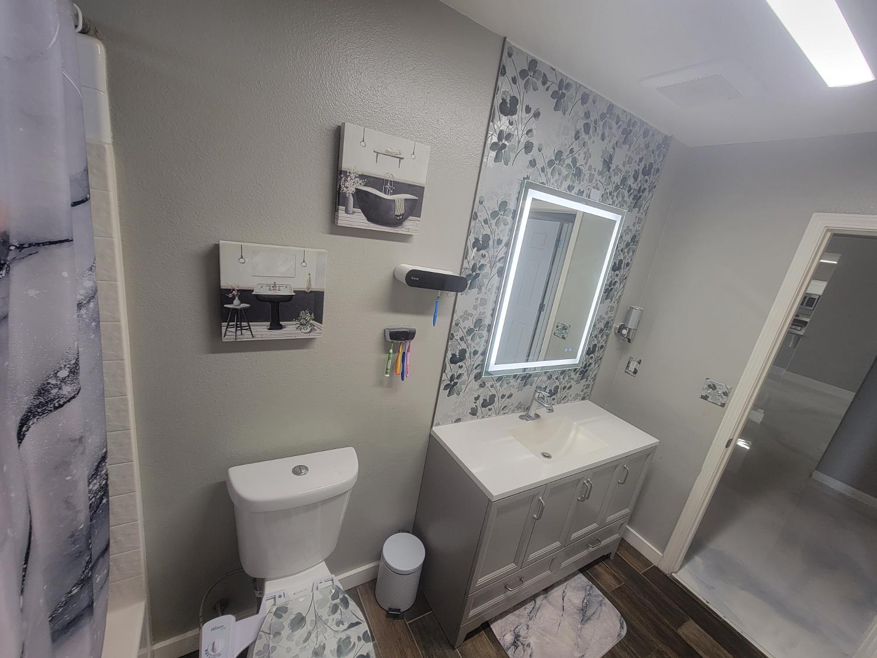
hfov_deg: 106.2
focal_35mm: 13
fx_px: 329
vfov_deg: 89.9
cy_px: 329
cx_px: 438
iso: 100
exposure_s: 1/60
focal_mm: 2.2
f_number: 2.2
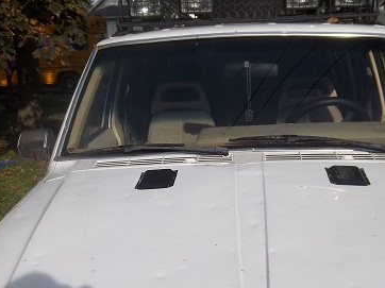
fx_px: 534
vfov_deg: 29.7
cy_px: 221
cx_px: 215
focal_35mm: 48
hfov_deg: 39.6
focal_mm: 5.05
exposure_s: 1/250
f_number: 7.86
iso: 64
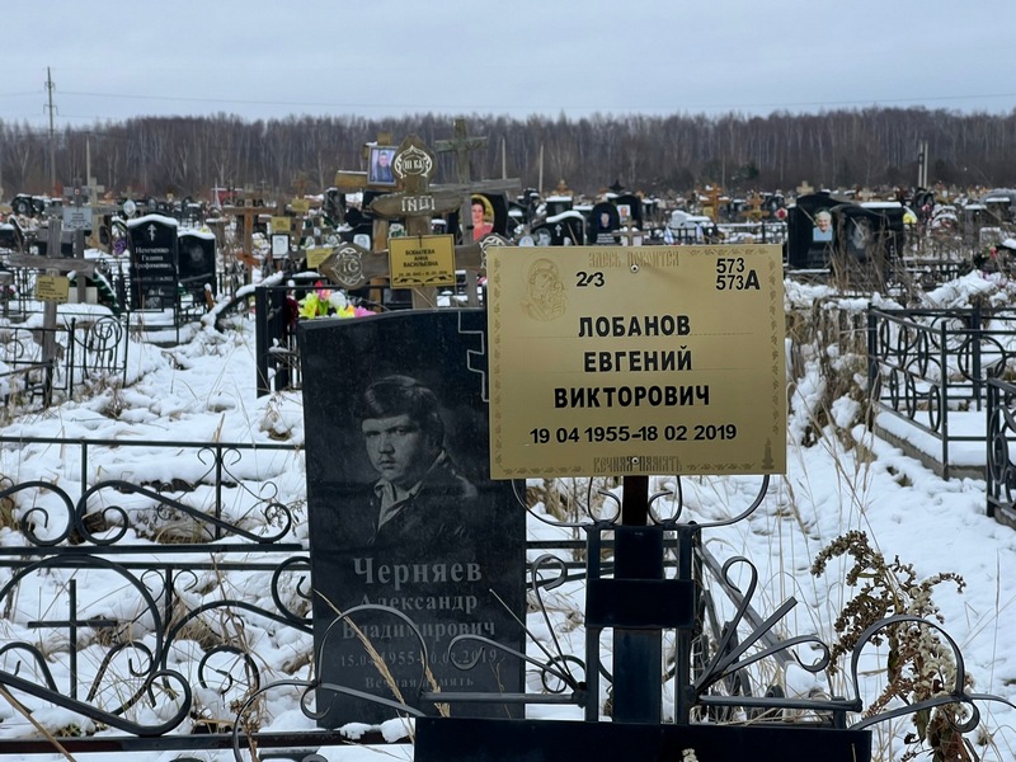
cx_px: 508
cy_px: 381
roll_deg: +3.4
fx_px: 2260
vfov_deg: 19.1
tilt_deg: -3.2
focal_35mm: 77
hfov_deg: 25.3
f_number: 2.8
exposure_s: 1/99
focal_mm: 9
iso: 32
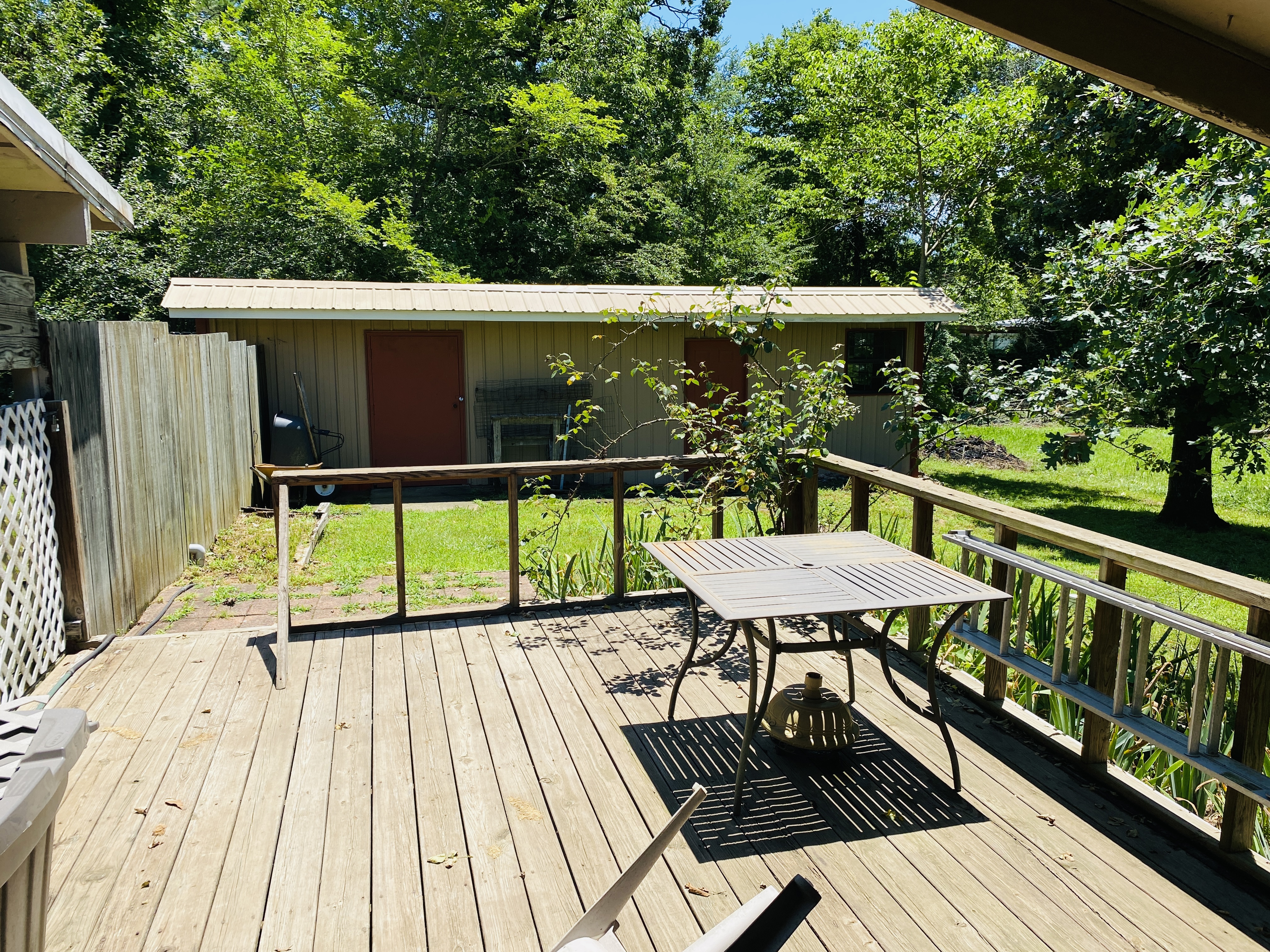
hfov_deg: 67.3
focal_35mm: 26
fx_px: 954
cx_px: 635
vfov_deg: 53.1
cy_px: 476
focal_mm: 4.25
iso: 32
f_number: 1.8
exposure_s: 1/1866
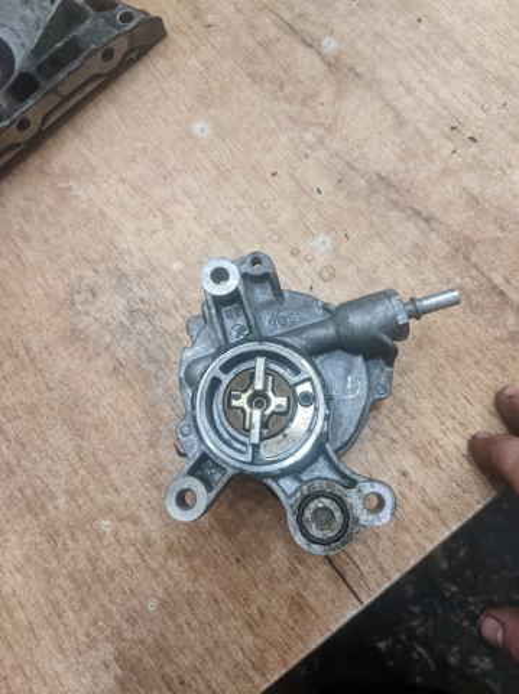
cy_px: 347
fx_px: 541
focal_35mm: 27
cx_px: 260
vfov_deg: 65.4
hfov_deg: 51.3
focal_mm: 4.44
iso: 502
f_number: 1.8
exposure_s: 1/99.9
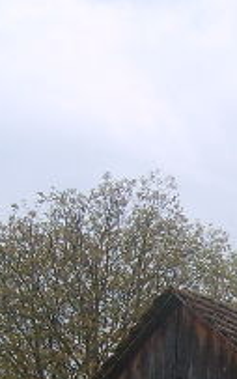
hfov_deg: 8.7
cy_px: 420
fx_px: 1508
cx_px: 375
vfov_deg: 14.0
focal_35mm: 146
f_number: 2.8
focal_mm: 5.8
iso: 50
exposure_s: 1/125
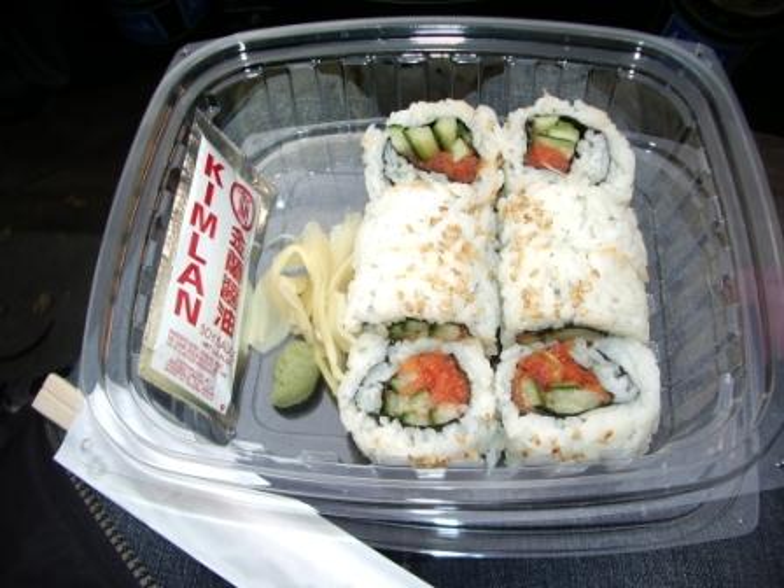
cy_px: 294
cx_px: 392
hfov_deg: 52.6
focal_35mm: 35
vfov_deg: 40.7
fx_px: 793
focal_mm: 5.8
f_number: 2.6
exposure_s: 1/160
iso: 50
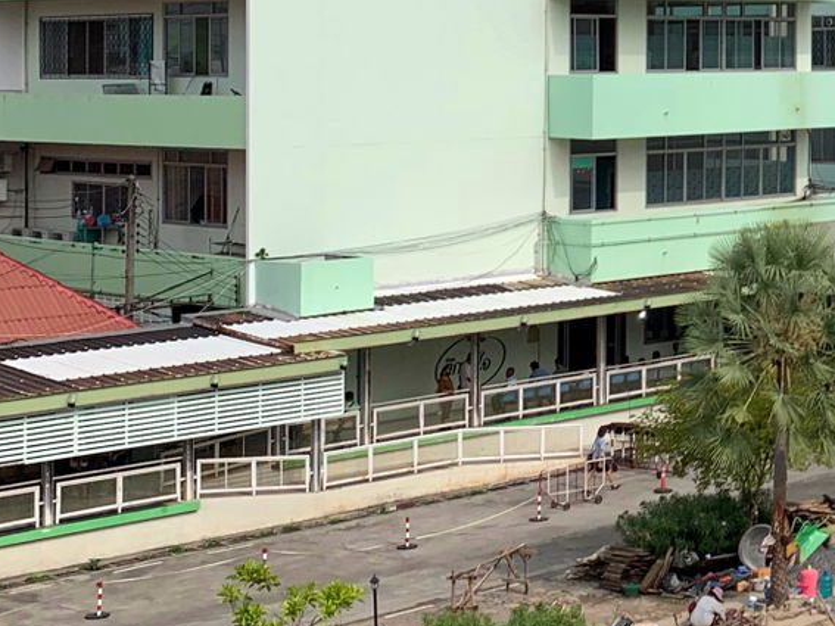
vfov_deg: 16.6
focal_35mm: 88
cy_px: 69
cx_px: 1071
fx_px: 2122
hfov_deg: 20.4
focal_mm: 4.25
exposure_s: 1/3521
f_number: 1.8
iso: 25
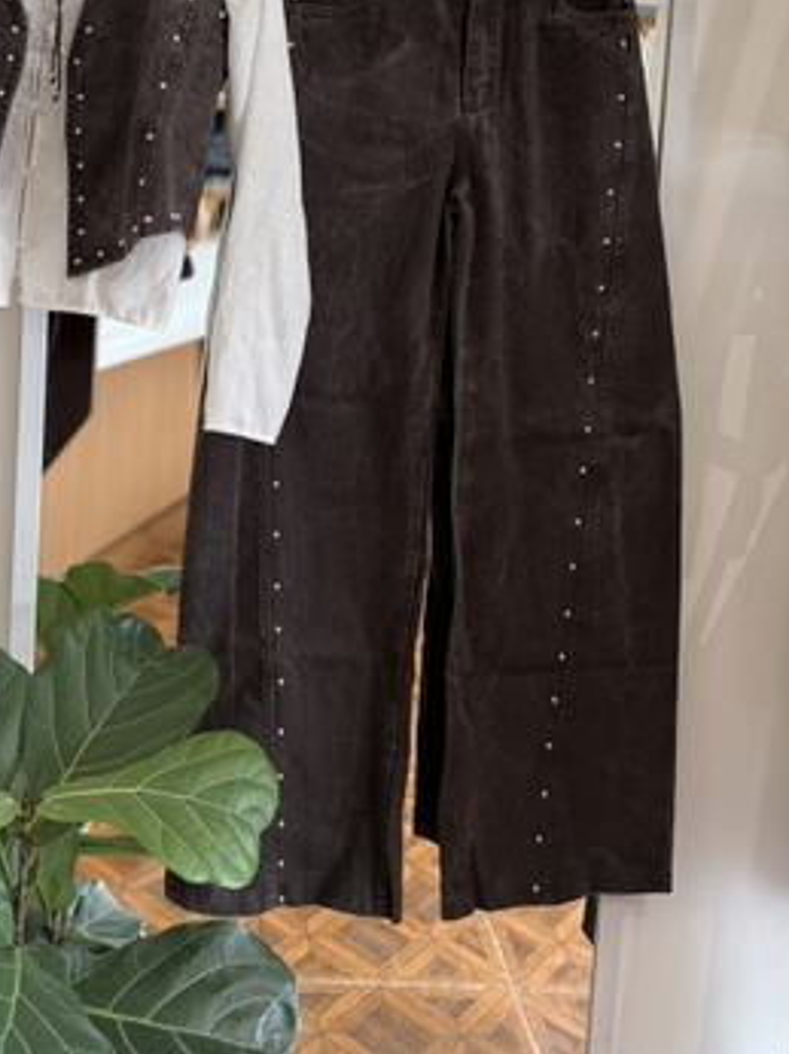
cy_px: 245
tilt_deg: -5.0
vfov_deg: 48.0
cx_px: 210
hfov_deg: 37.8
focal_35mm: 37
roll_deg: -2.8
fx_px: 1126
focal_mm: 6.76
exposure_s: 1/121
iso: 125
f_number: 1.78
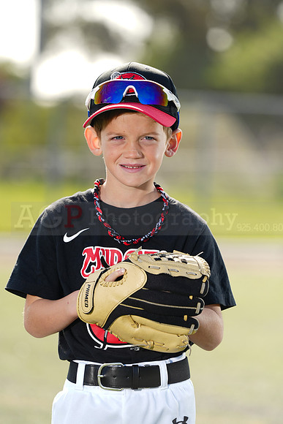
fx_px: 2357
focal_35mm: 200
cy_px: 212
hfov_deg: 6.9
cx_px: 142
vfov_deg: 10.3
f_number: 4.5
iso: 64
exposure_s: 1/250
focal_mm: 200
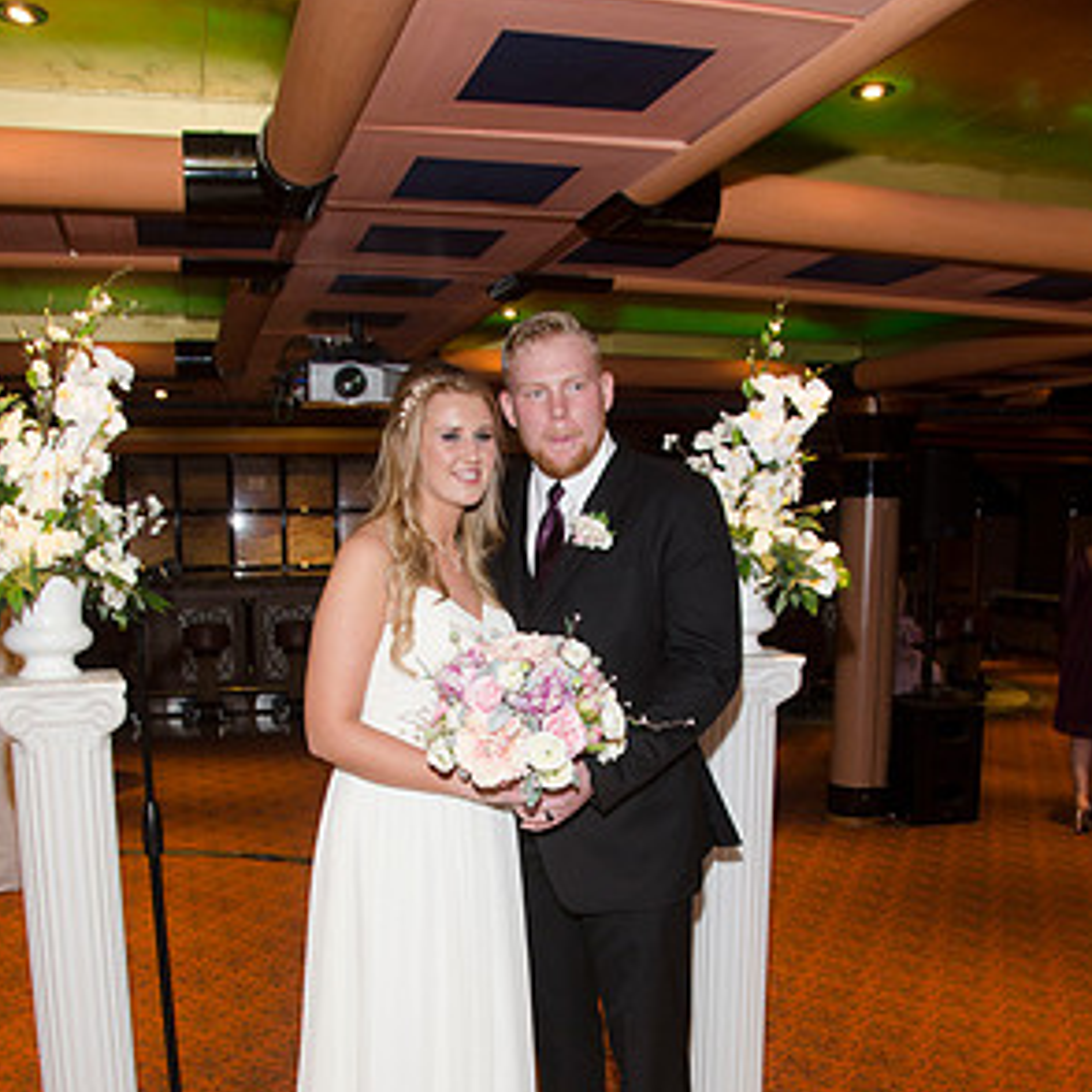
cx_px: 542
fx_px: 1249
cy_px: 784
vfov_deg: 46.0
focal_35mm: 35
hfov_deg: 47.2
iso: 400
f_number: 5.6
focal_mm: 18
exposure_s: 1/60
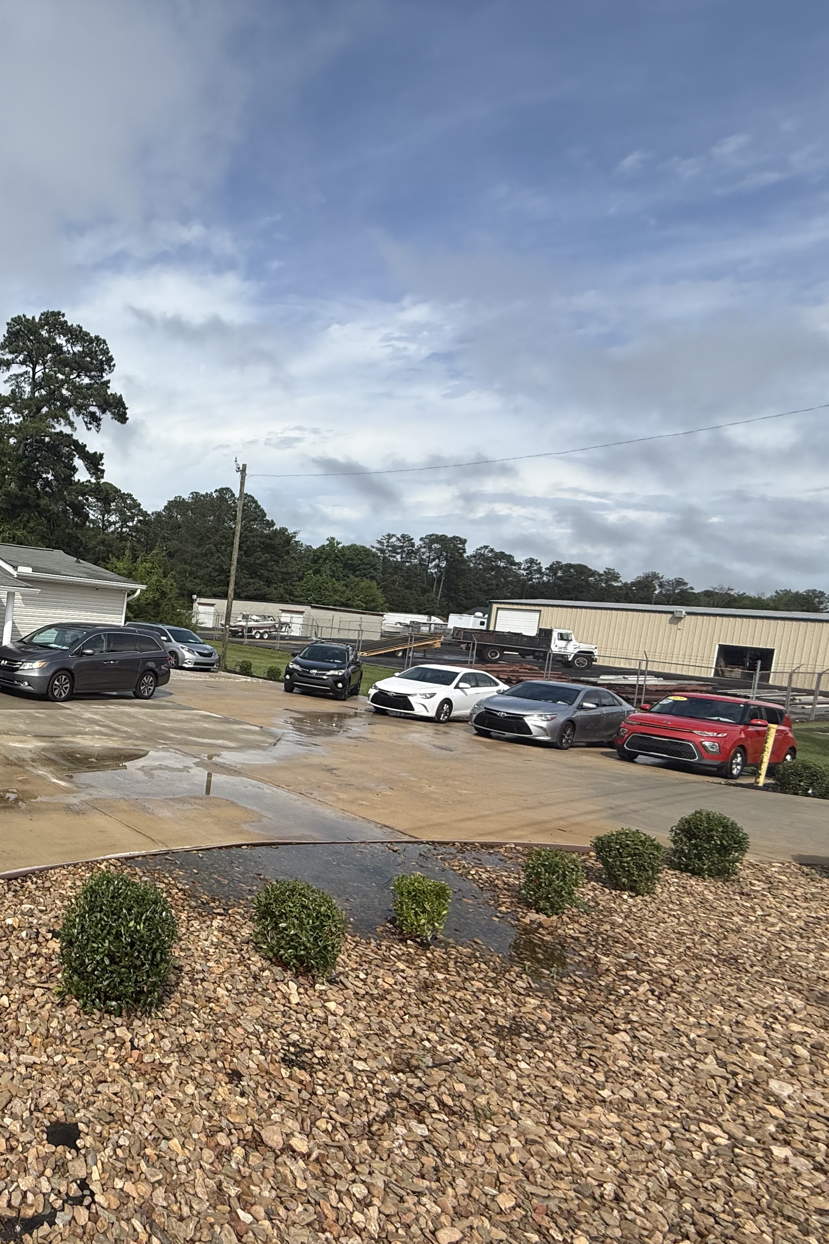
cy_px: 640
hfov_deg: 50.3
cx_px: 2
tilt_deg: -5.7
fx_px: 691
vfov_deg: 84.0
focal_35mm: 20
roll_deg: -4.3
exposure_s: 1/2410
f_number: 2.2
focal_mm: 2.22
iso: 50
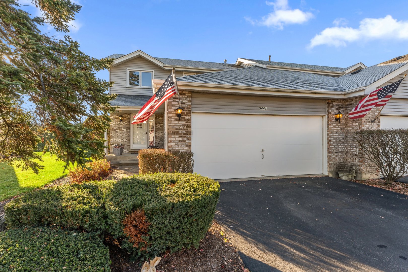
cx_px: 204
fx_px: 190
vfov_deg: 71.1
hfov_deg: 94.0
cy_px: 136
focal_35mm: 17
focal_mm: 16.8
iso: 320
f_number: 8
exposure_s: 1/80
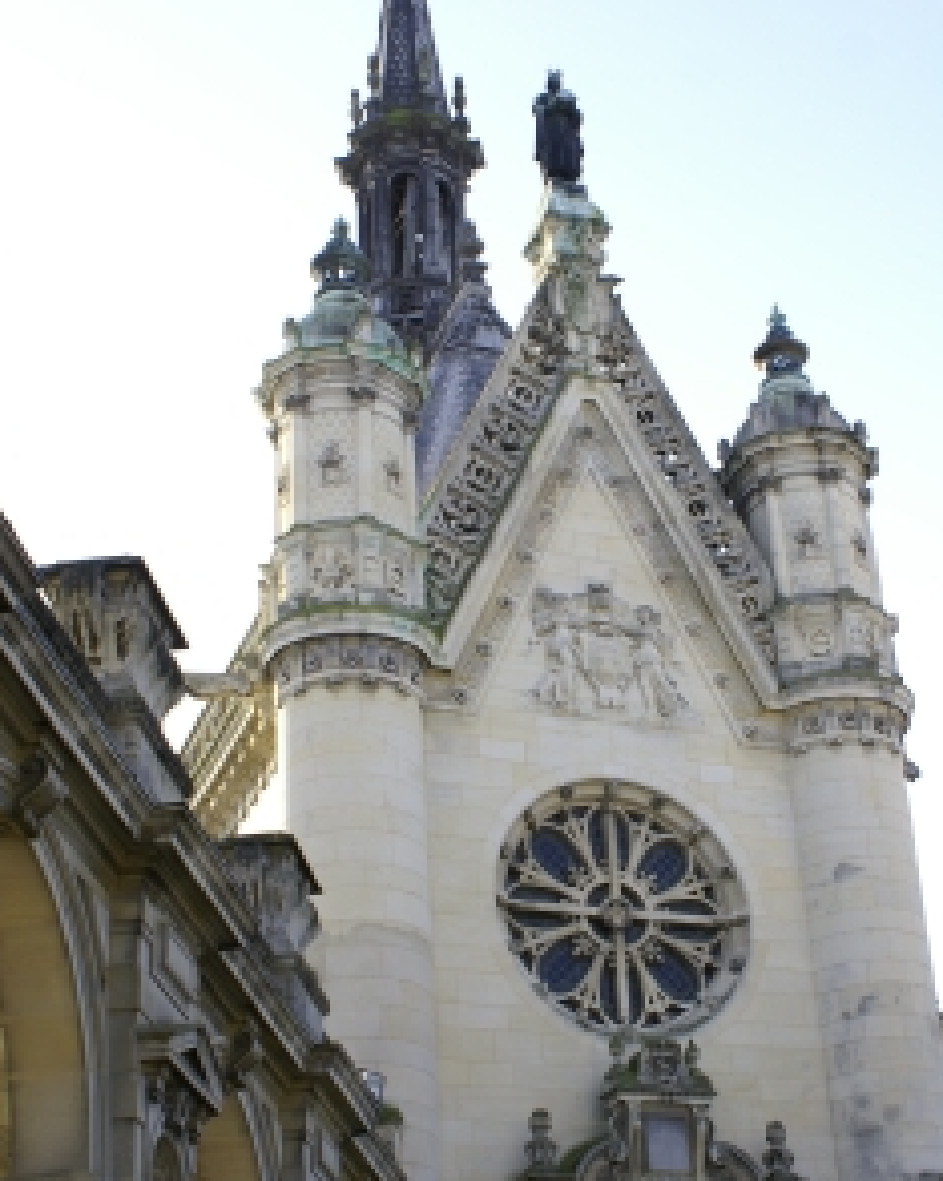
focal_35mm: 60
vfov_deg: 31.4
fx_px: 2095
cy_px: 677
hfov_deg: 25.3
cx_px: 588
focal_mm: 24
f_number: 8
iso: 100
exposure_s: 1/80
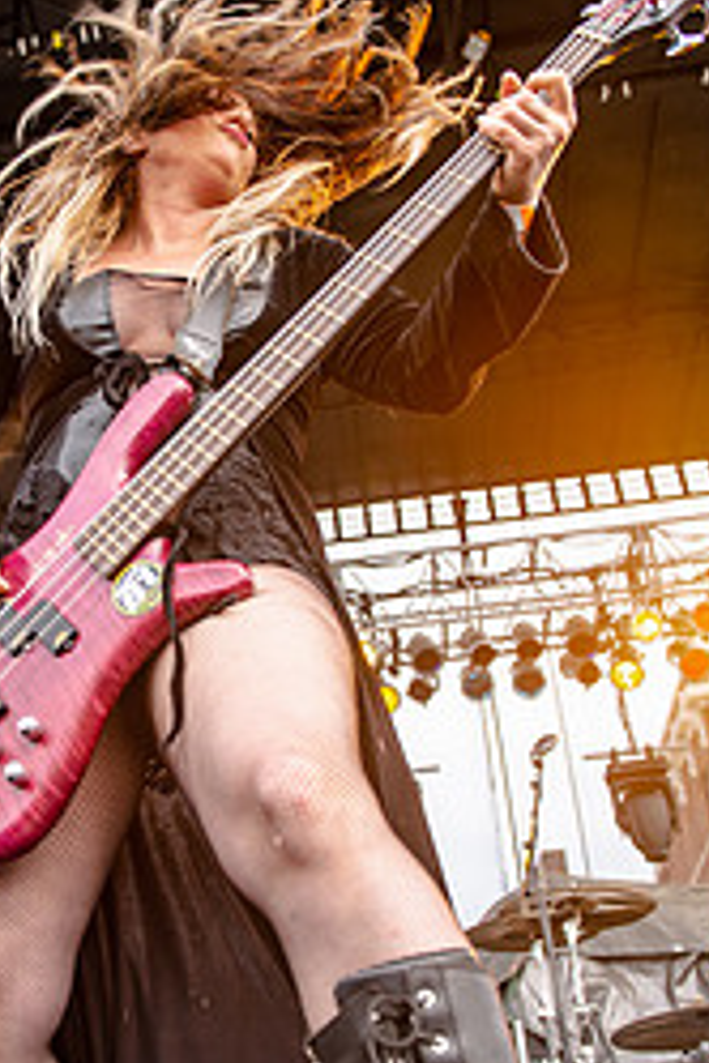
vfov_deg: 41.8
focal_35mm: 47
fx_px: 1388
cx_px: 111
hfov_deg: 27.9
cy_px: 598
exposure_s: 1/320
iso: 200
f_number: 3.2
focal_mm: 26
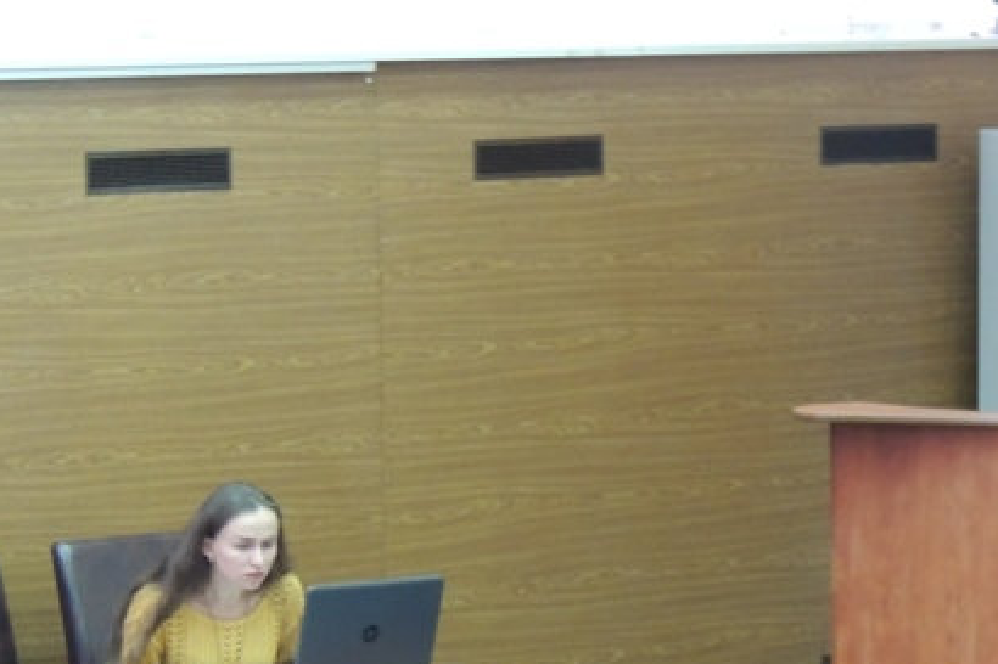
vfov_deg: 6.4
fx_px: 5902
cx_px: 789
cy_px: 535
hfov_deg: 9.6
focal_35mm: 213
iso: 800
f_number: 4.2
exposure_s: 1/10
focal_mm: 18.7
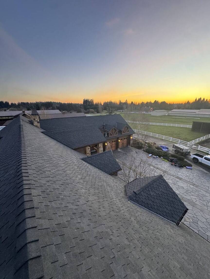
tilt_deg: -16.6
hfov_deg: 85.7
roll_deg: +1.1
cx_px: 105
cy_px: 140
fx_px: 113
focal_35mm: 14
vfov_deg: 102.1
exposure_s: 1/74
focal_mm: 2.22
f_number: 2.2
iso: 320
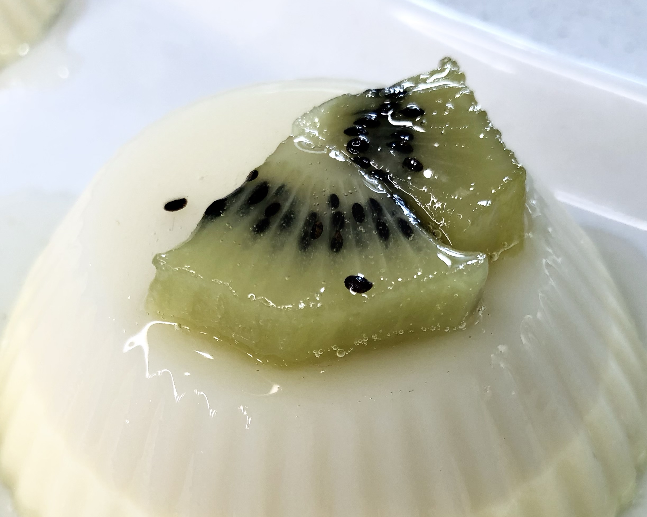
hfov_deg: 41.1
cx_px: 307
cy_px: 424
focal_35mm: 45
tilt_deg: -54.8
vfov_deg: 32.4
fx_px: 862
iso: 32
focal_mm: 3.99
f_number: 1.8
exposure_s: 1/89
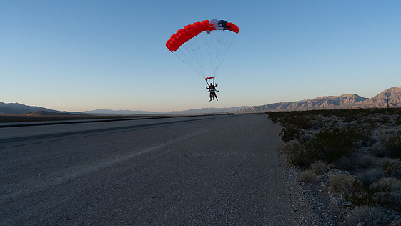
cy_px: 95
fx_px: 277
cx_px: 204
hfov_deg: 71.9
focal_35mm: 26
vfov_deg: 44.3
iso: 1250
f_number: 6.3
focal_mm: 24
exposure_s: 1/2000
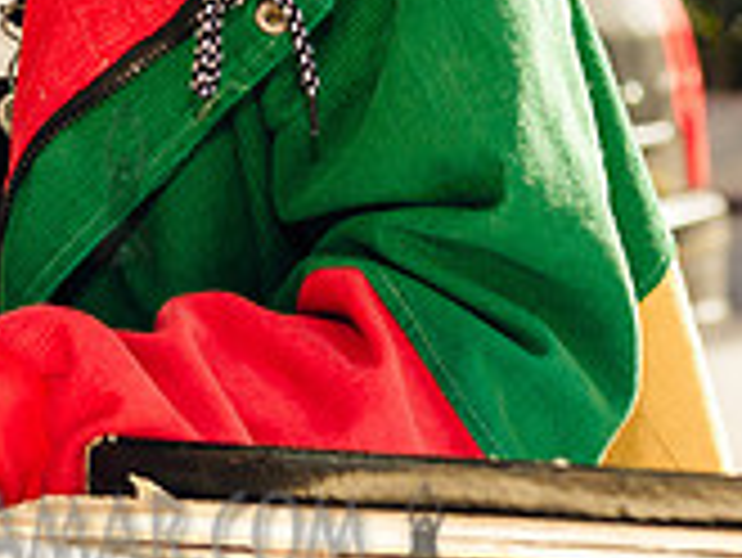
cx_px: -36
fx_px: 3411
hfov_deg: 12.2
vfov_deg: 9.2
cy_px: -220
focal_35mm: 159
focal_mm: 38
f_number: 4
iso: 250
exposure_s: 1/400
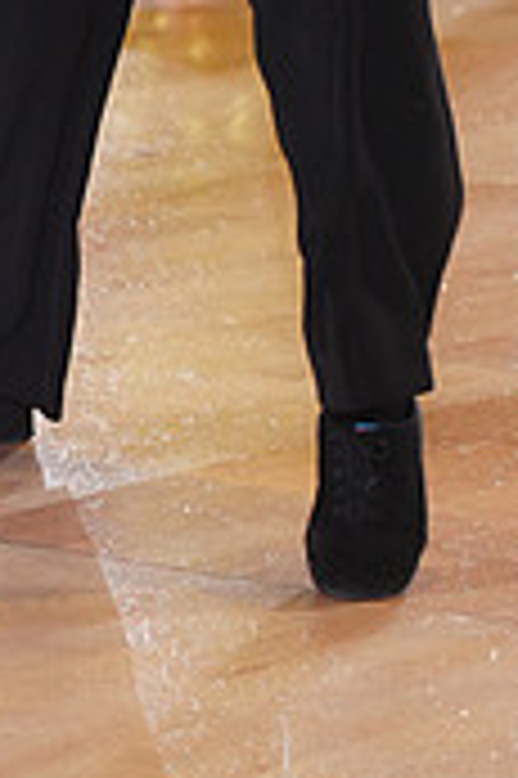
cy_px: -405
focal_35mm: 295
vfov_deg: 6.9
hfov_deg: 4.6
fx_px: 6379
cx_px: 16
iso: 1600
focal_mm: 88
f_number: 4
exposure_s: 1/400
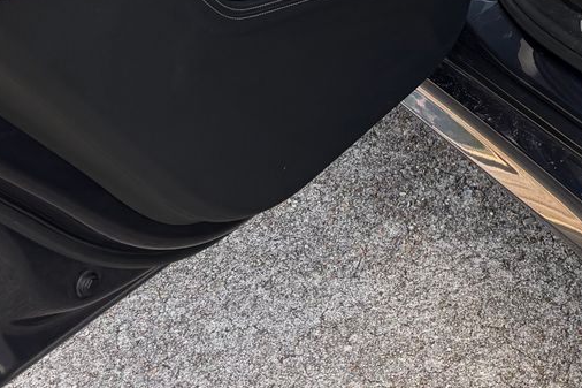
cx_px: 562
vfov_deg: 15.2
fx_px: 1277
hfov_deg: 24.7
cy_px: -282
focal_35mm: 79
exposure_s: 1/350
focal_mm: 6.76
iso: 100
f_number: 1.78
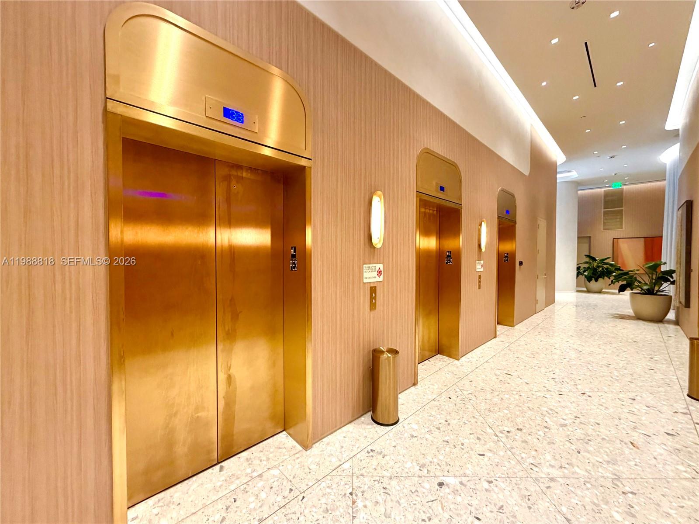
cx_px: 350
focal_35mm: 14
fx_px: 283
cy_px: 262
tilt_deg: -0.8
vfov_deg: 85.7
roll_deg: +0.1
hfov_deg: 102.1
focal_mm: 2.22
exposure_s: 1/120
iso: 320
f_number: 2.2
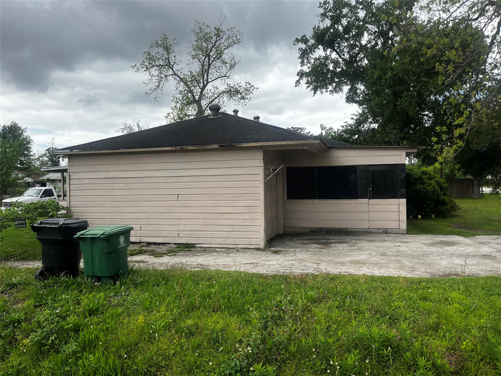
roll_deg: +1.7
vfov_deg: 53.1
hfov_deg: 67.3
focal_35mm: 26
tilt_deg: +0.5
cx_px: 250
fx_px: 376
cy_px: 188
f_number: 1.6
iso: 50
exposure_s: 1/1477
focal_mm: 5.1
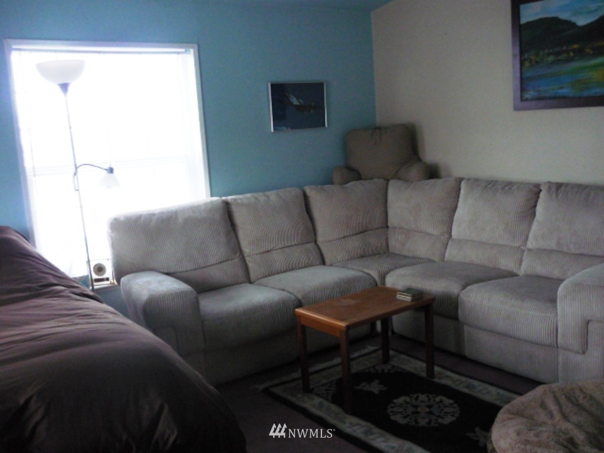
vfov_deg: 42.9
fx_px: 576
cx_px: 302
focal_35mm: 33
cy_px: 226
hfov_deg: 55.4
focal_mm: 5.5
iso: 400
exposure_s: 1/10
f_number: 2.8
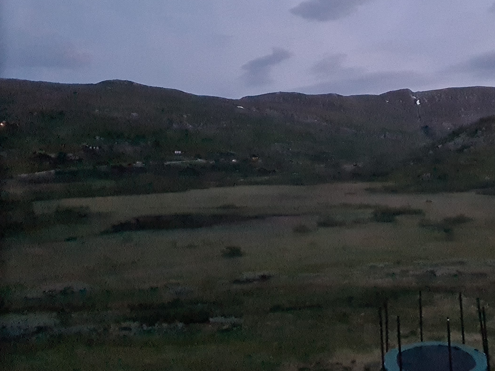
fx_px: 715
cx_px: 456
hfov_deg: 35.7
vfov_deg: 29.1
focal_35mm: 50
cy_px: 162
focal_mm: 5.4
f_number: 1.8
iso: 2500
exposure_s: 1/20
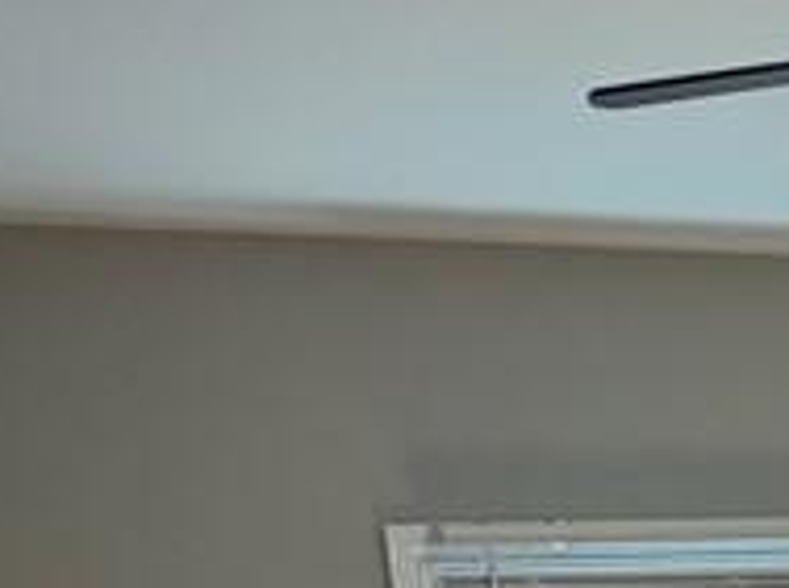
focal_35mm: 76
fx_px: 1729
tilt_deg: -20.3
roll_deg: +3.5
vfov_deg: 13.9
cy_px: 1397
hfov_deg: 23.8
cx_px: 906
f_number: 2.2
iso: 64
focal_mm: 2.22
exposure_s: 1/120
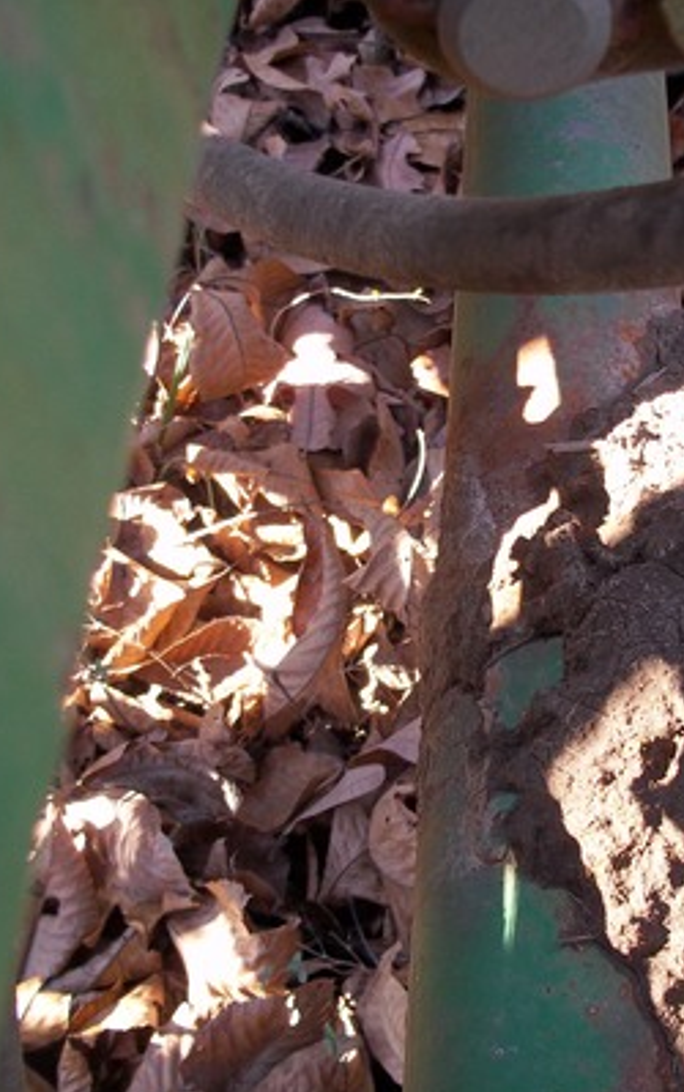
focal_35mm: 52
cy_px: 547
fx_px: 1548
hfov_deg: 24.8
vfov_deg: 38.8
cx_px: 446
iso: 80
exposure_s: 1/60
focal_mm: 6.5
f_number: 3.1
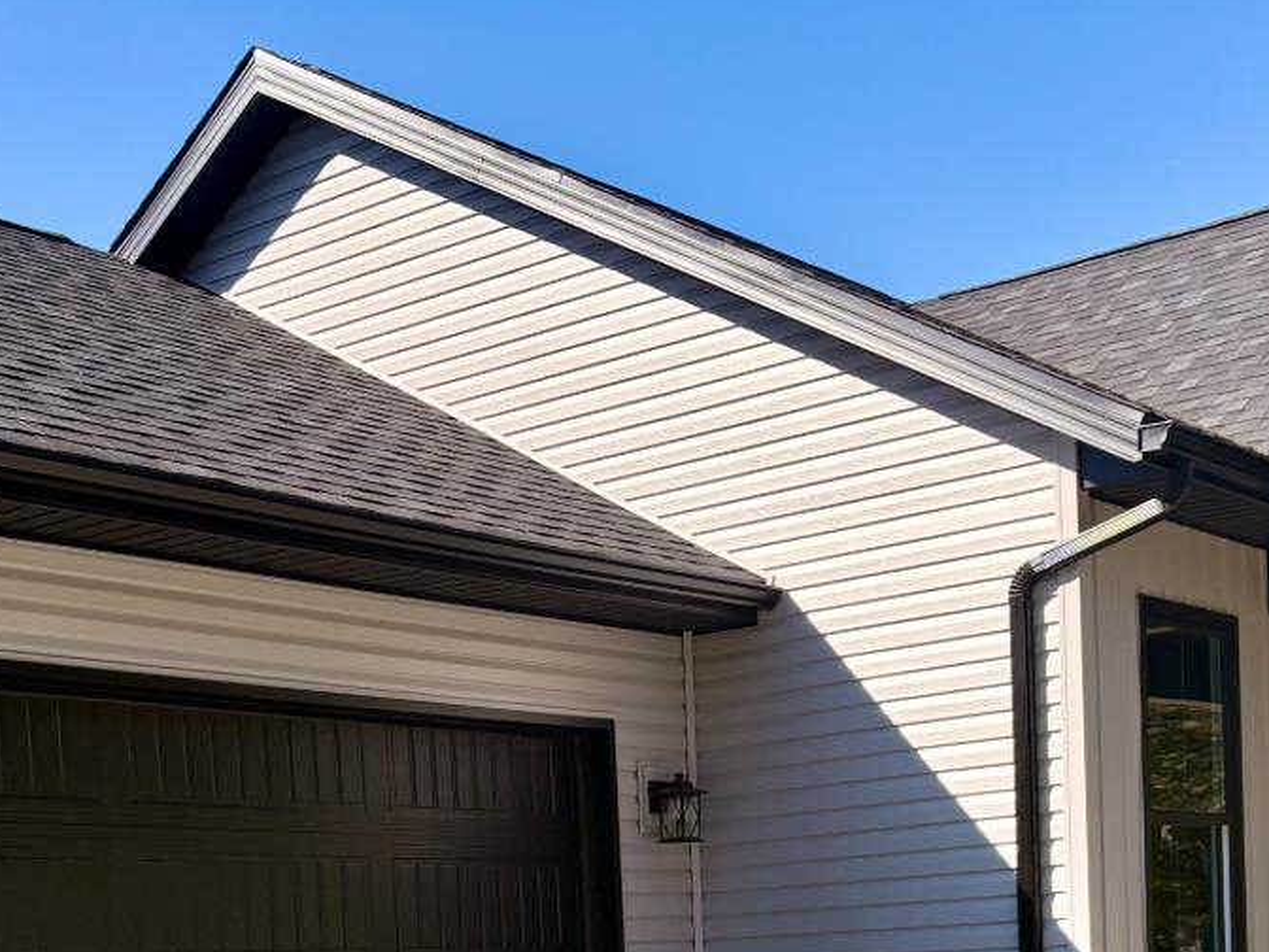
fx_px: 2126
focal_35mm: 58
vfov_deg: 23.6
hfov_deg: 33.2
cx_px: 527
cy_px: 1053
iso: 50
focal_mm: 5.96
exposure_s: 1/3623
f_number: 1.6
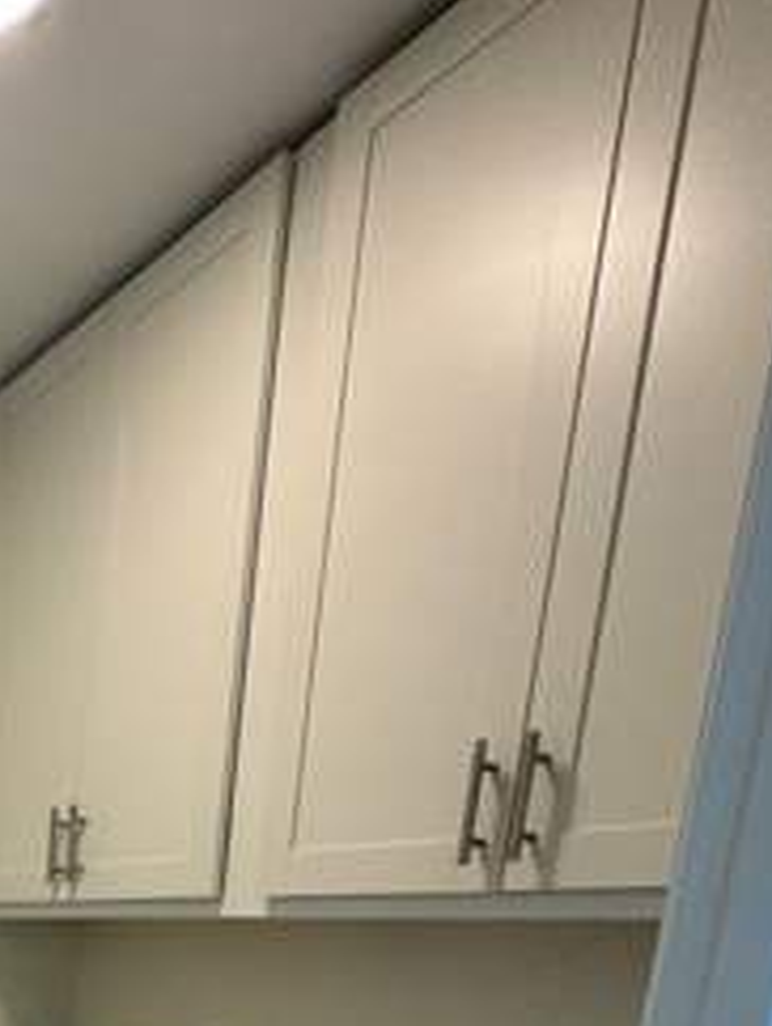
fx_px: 1098
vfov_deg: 38.2
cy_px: 1213
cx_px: -85
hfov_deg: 33.5
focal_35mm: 37
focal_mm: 2.22
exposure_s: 1/120
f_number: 2.2
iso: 125
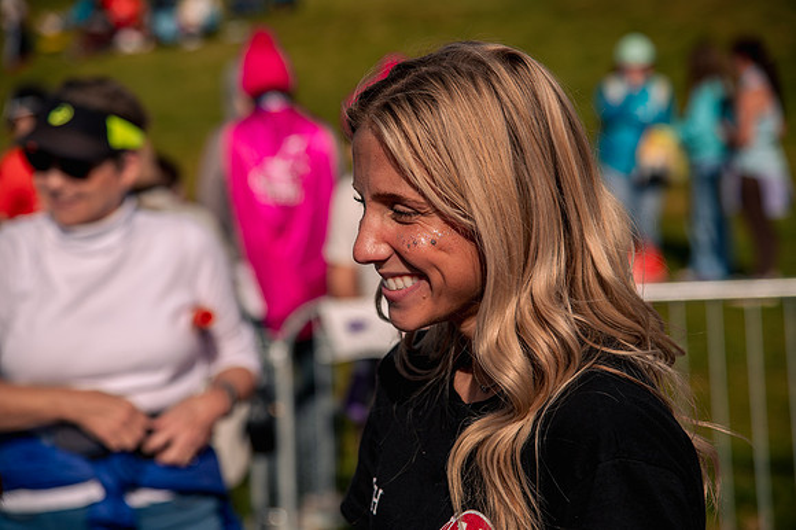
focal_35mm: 110
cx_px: 398
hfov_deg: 18.6
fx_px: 2431
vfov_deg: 12.4
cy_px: 265
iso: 200
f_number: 5
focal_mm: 110
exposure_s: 1/2500
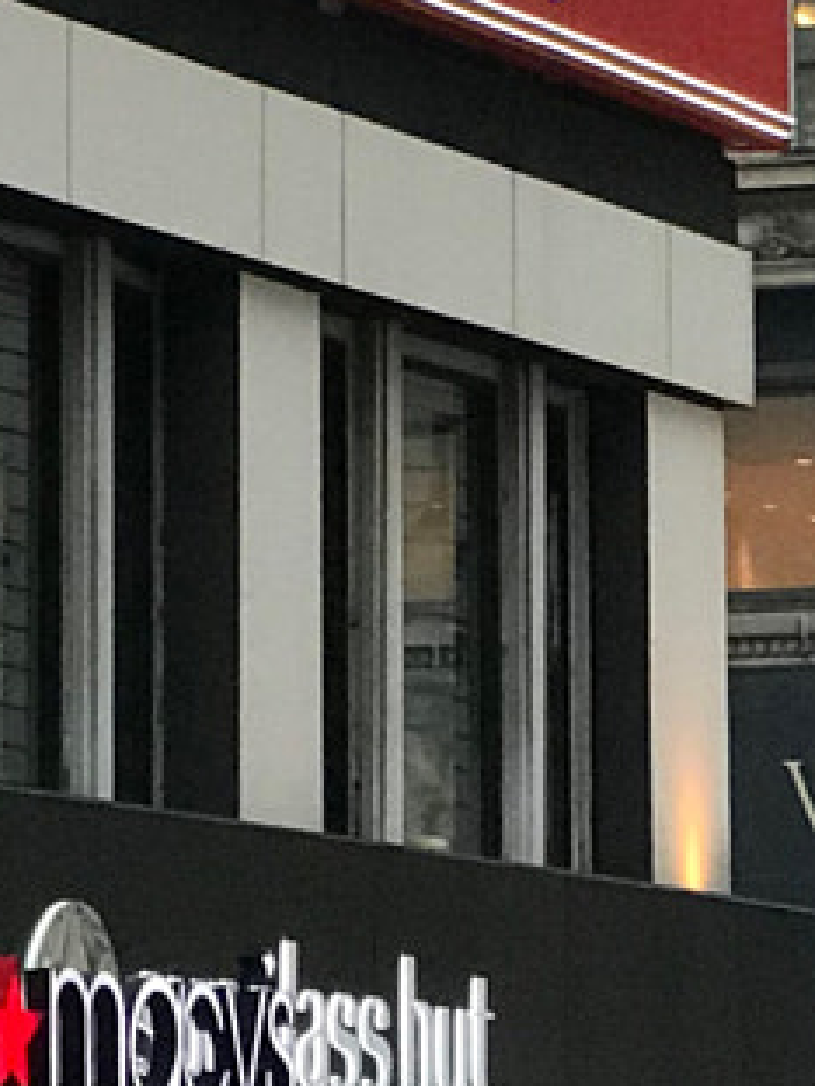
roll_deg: -0.6
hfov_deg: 5.1
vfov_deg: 6.6
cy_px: -902
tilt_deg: +18.5
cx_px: 226
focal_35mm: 292
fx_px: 9166
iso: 64
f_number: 2.8
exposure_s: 1/60
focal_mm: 6.6
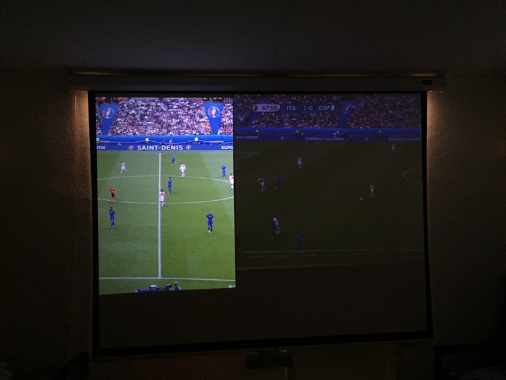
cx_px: 253
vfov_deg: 48.2
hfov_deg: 61.7
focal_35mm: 29
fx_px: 424
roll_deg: -0.7
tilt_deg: +0.9
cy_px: 190
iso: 320
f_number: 2.2
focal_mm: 4.15
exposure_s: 1/25
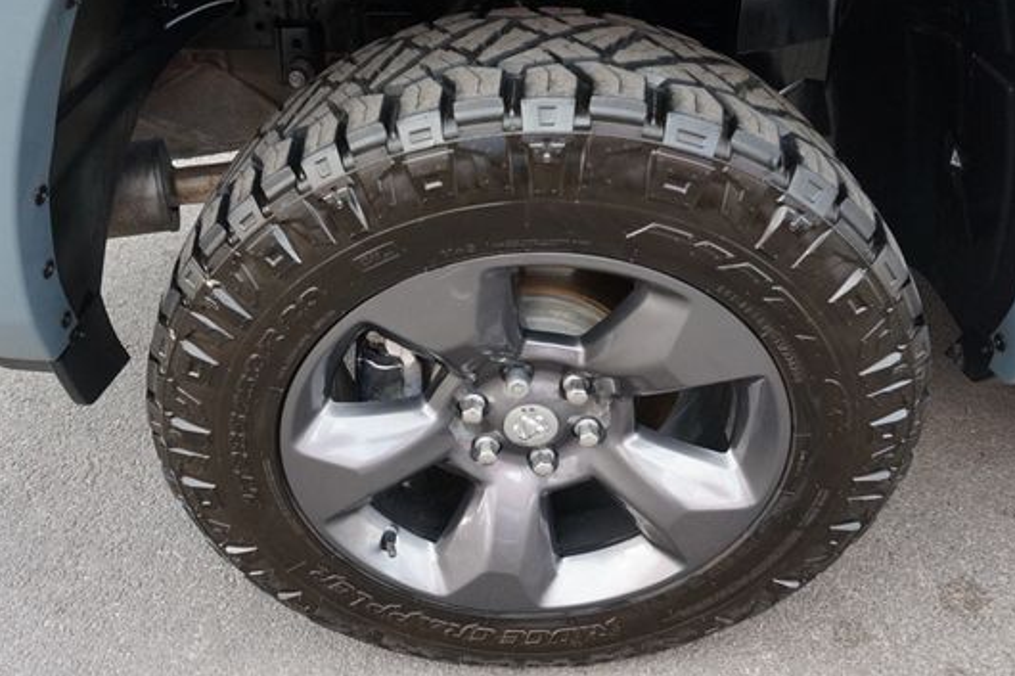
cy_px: 335
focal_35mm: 29
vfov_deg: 44.9
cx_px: 473
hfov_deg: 63.6
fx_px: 817
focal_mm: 16
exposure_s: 1/160
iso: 800
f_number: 4
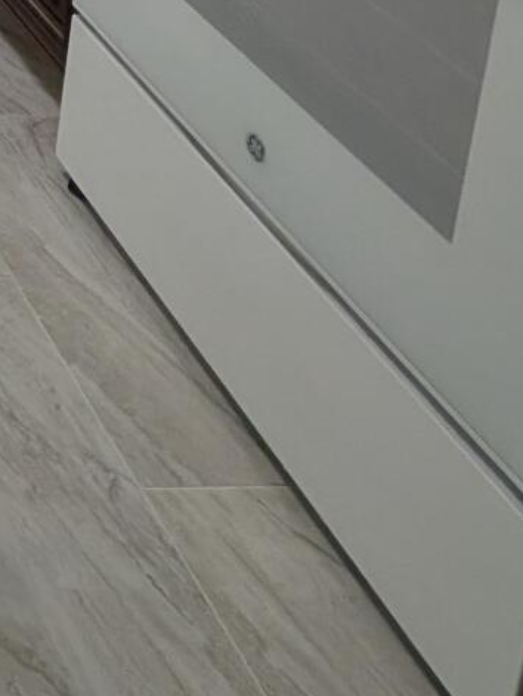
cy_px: -471
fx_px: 1026
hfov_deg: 17.8
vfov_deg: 24.0
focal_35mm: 51
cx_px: -568
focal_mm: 2.02
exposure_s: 1/120
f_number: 1.7
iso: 88
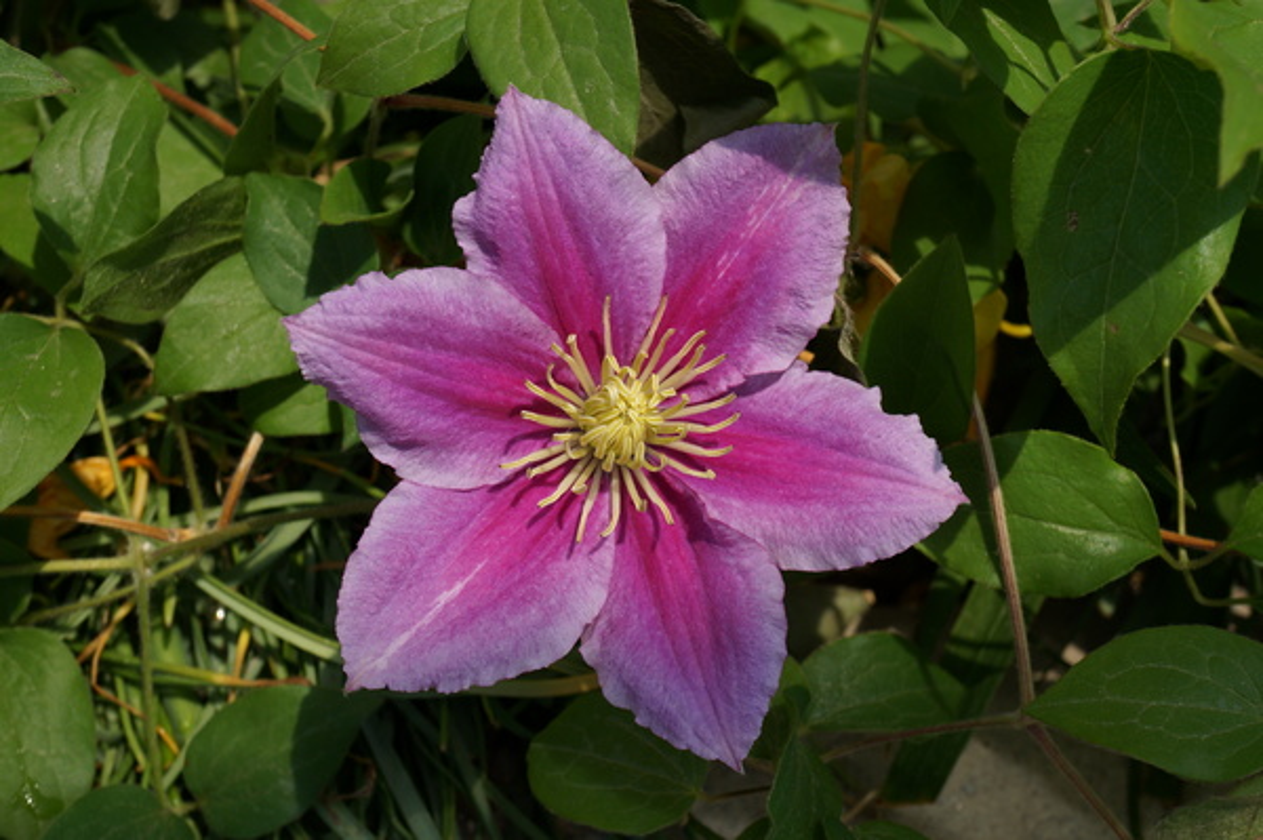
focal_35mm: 45
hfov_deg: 43.6
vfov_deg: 29.8
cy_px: 420
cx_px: 632
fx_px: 1577
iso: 100
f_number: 8
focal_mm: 30
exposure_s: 1/125
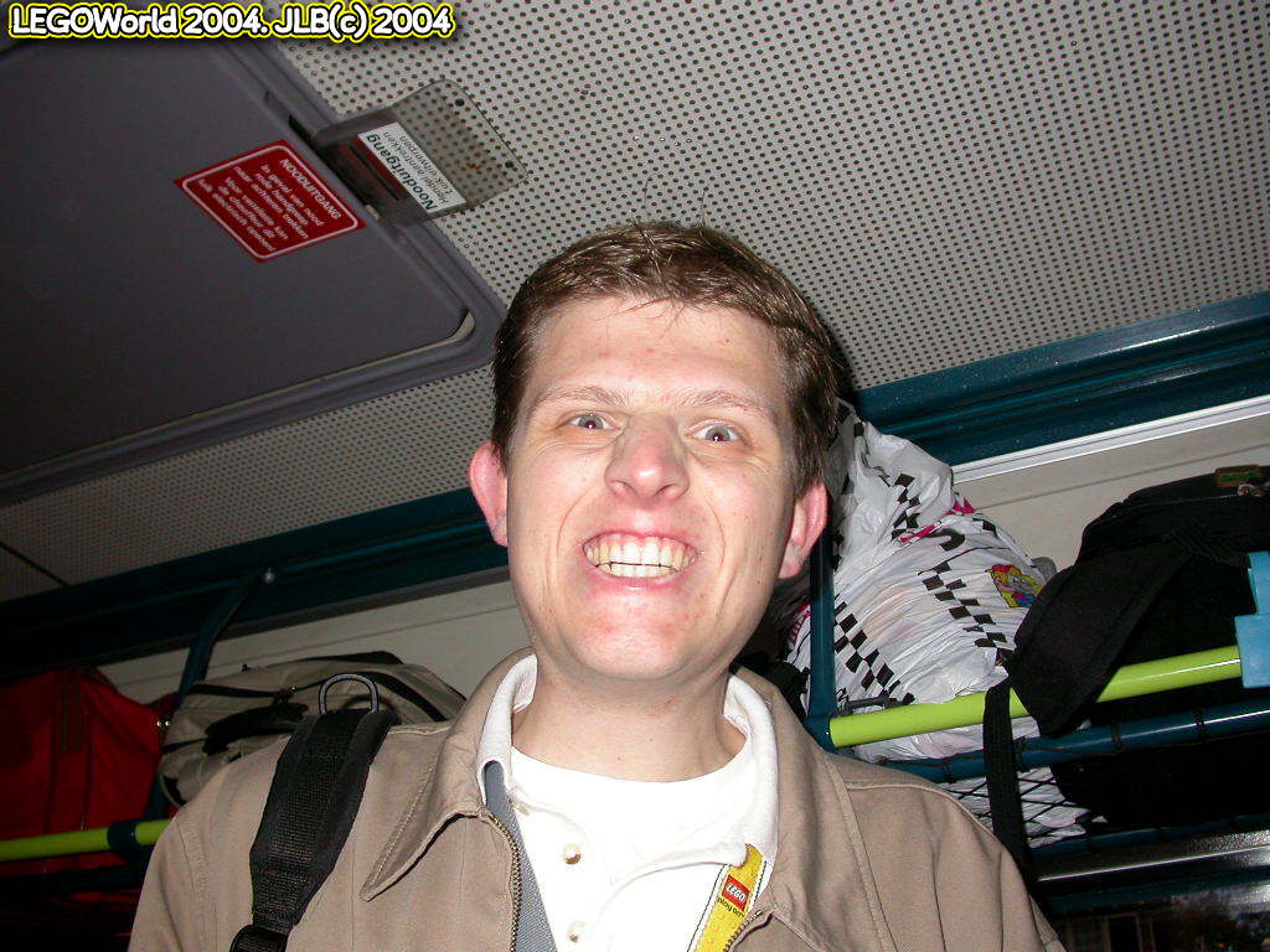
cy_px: 476
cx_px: 635
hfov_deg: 49.0
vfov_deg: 37.7
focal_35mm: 38
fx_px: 1394
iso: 100
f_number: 2.6
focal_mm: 7.85
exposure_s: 1/60
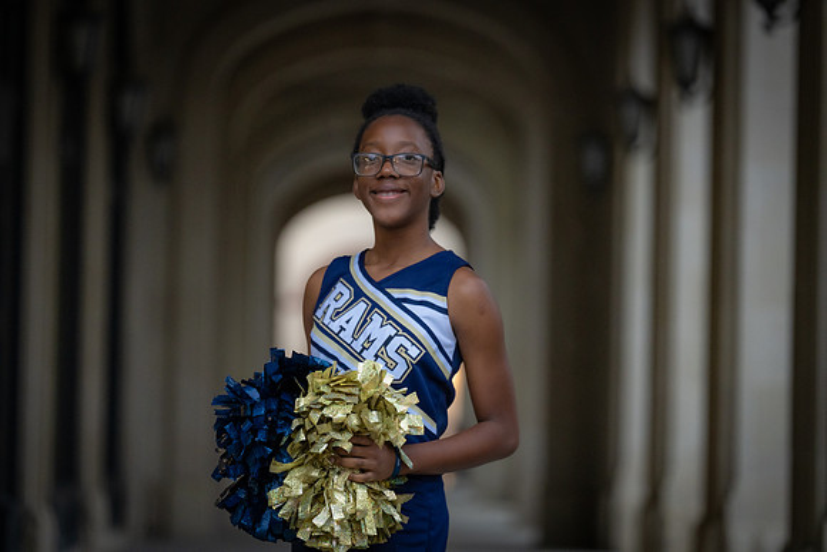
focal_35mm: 162
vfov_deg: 8.5
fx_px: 3722
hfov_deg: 12.7
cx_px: 414
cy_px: 276
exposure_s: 1/250
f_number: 2.8
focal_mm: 162
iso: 2500
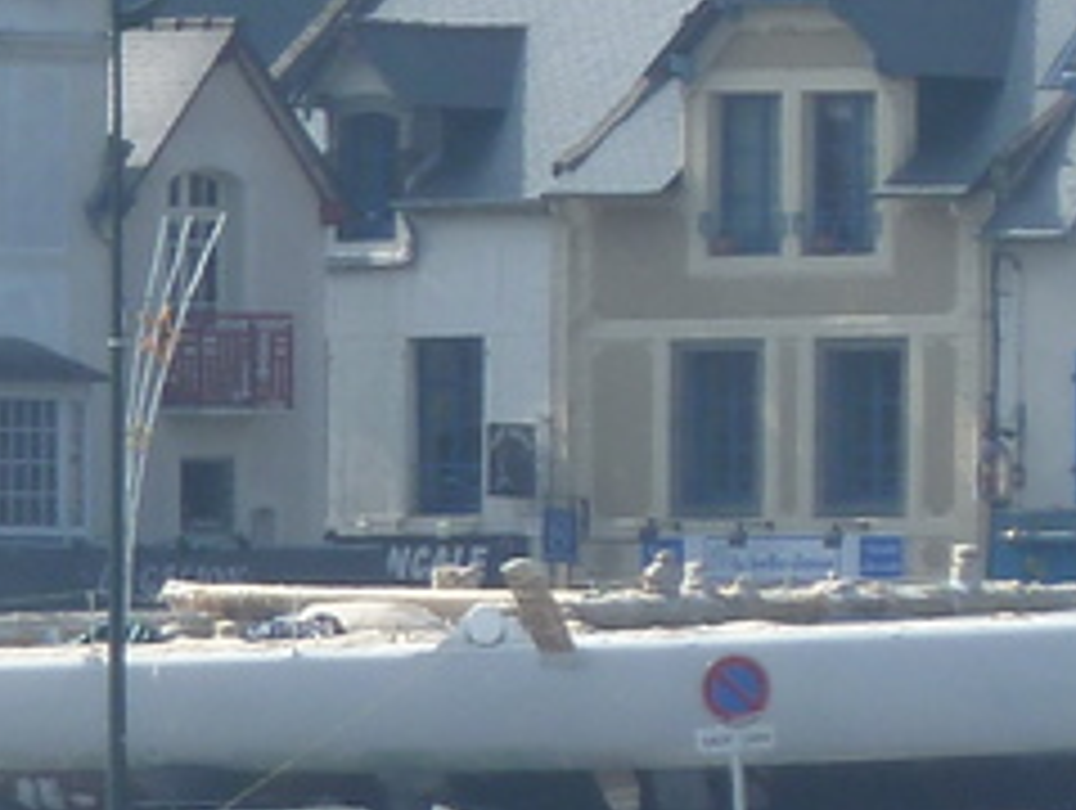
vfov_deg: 1.3
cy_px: 292
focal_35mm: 1128
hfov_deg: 1.8
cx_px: -846
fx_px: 35116
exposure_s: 1/400
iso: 80
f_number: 4.6
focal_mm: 37
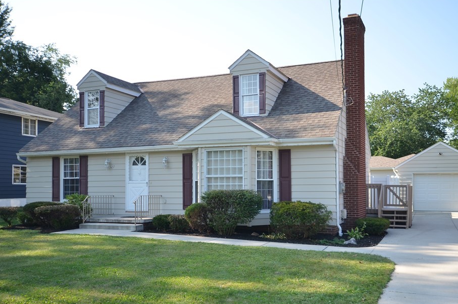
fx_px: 457
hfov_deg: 53.1
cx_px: 259
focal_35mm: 36
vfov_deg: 36.6
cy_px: 177
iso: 200
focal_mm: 20
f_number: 7.1
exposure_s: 1/200
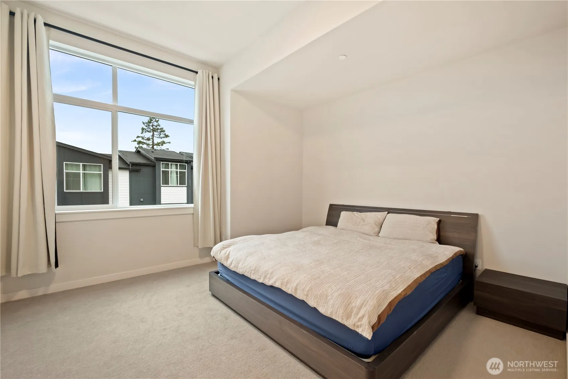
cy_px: 190
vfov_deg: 77.3
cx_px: 284
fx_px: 237
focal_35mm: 15
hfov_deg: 100.4
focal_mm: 10
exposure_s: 2
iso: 400
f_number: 7.1
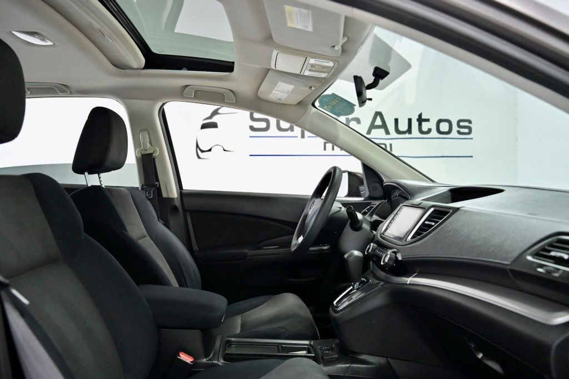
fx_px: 443
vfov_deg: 46.4
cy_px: 190
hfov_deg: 65.5
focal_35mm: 28
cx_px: 284
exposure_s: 1/400
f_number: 4
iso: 2000
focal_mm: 28
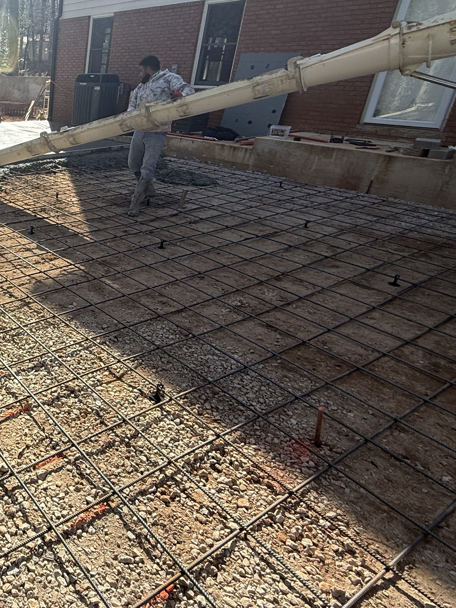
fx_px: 457
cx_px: -34
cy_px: 244
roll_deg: -1.7
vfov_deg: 66.7
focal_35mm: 26
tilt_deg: -21.2
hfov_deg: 42.7
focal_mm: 2.22
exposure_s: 1/841
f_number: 2.2
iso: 64
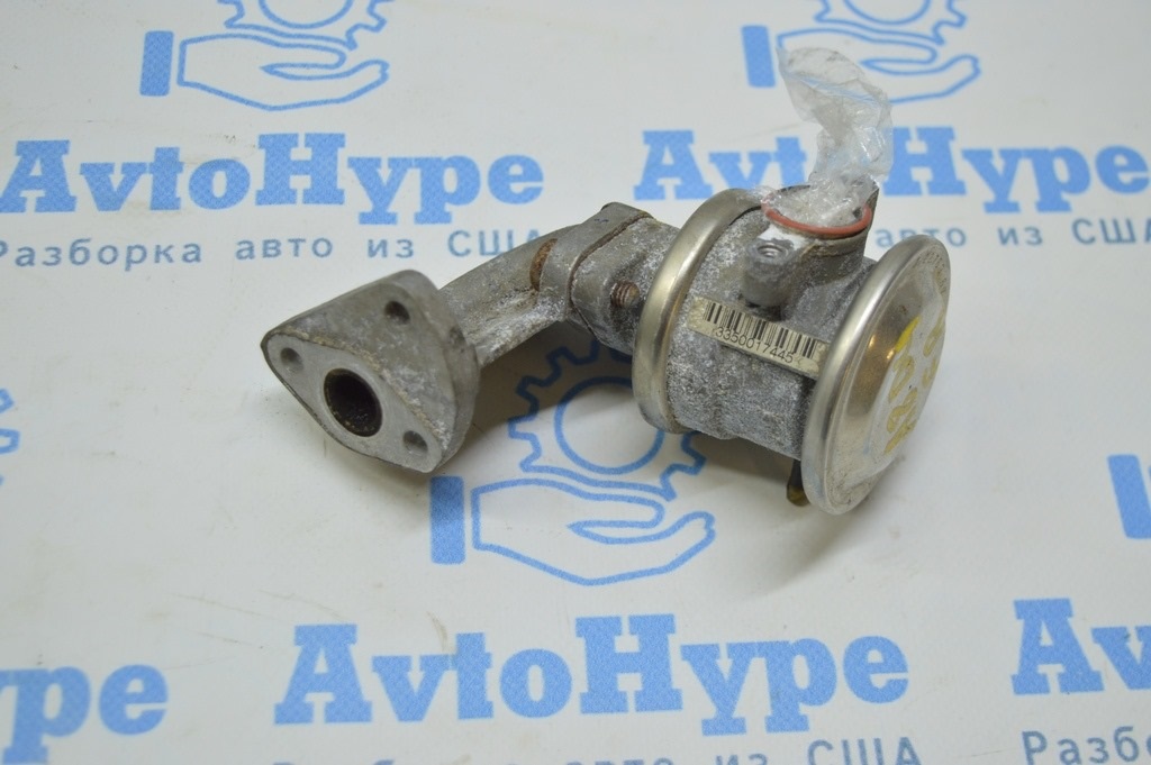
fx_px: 1629
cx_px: 576
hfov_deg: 38.9
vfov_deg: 26.4
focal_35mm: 51
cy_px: 382
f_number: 4.5
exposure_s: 1/60
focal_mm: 34
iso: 400
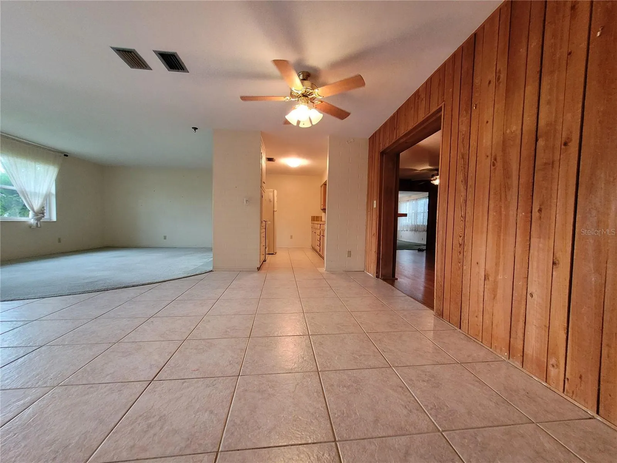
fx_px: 232
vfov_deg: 89.9
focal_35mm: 13
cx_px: 308
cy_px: 232
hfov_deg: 106.2
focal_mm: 1.74
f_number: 2.2
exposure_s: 1/60
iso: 400
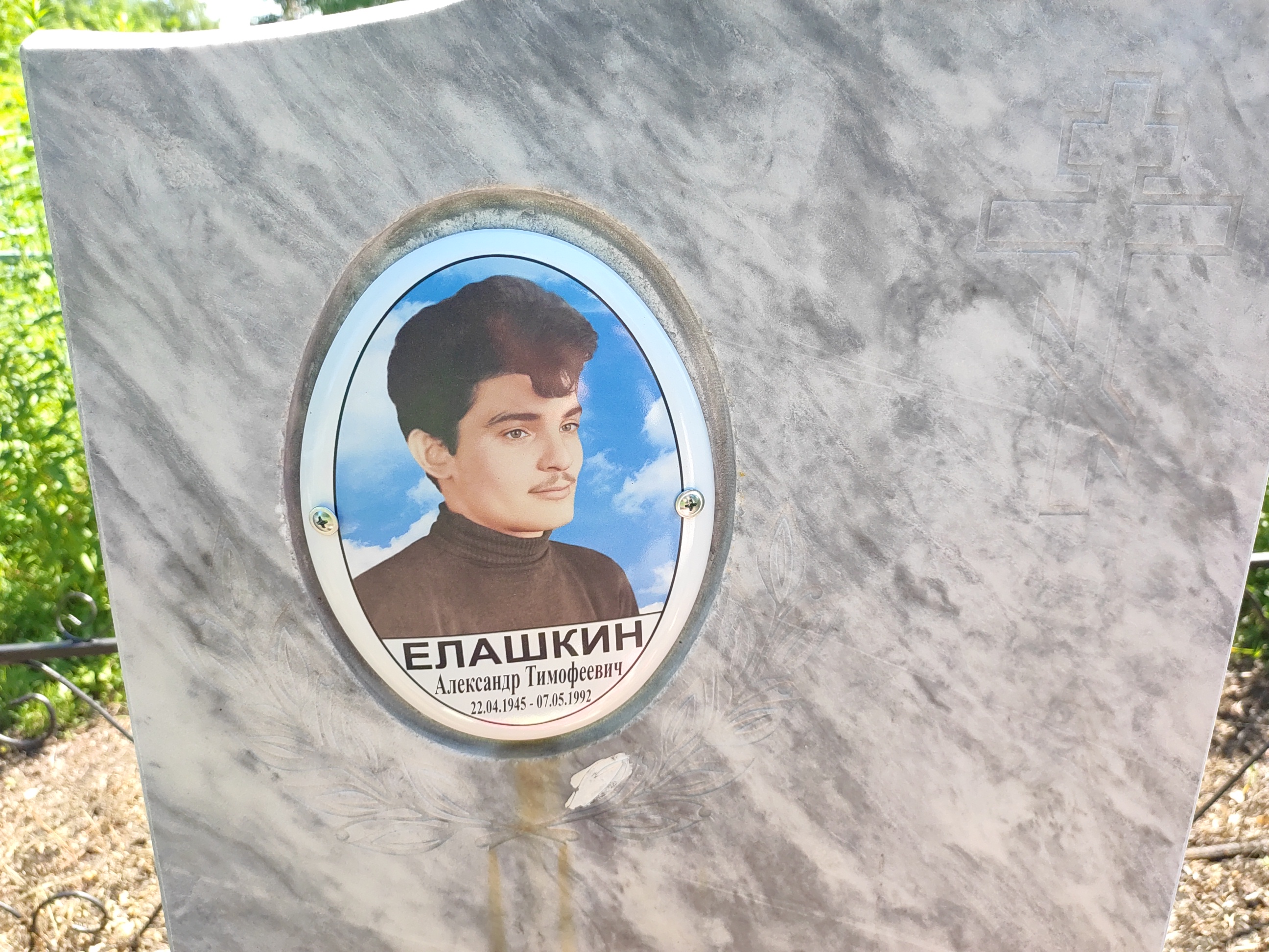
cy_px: 476
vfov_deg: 54.9
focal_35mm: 25
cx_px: 634
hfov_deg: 69.4
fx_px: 916
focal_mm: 4.7
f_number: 1.79
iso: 400
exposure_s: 1/769
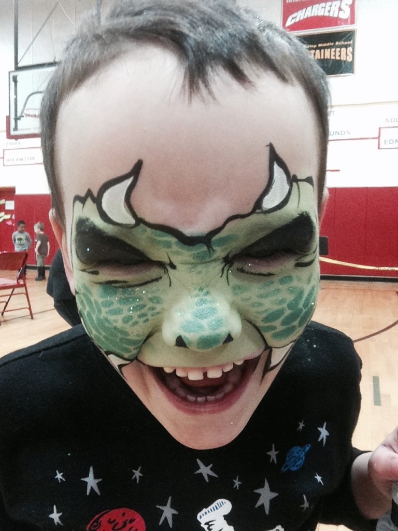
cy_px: 266
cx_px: 199
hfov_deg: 42.9
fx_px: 506
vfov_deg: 55.4
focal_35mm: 33
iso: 320
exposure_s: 1/30
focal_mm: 2.15
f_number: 2.4
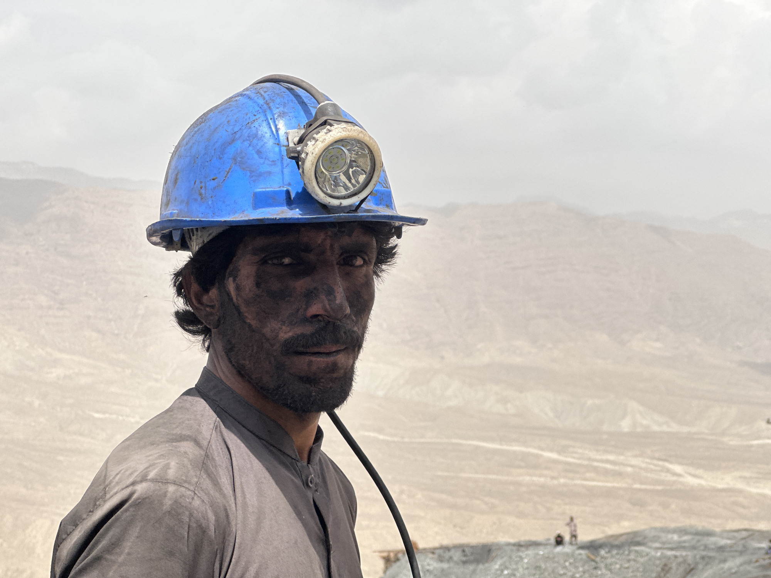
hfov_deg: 25.3
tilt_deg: +1.3
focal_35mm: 77
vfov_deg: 19.1
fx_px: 1715
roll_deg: +2.9
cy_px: 289
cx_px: 386
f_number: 2.8
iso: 32
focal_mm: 9
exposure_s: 1/986
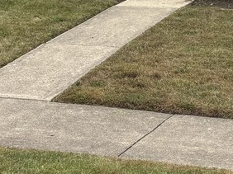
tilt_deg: +1.0
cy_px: -104
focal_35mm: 133
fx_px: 894
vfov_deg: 10.7
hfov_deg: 14.8
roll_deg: -0.9
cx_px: 110
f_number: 1.6
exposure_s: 1/2151
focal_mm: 5.96
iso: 50
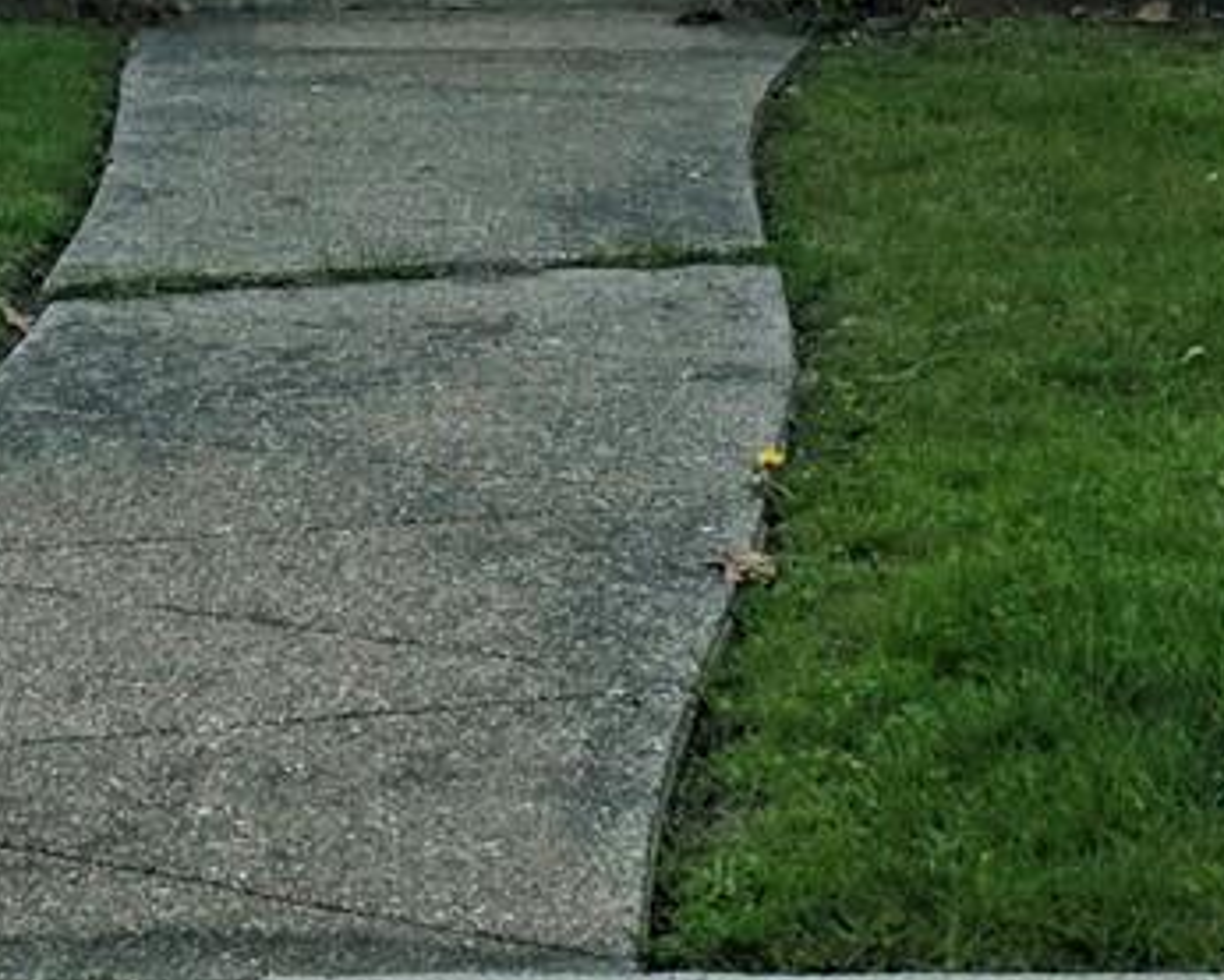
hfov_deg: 14.4
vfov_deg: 11.0
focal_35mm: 133
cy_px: -605
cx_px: 198
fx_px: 4819
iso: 80
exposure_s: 1/5000
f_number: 1.7
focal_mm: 6.3
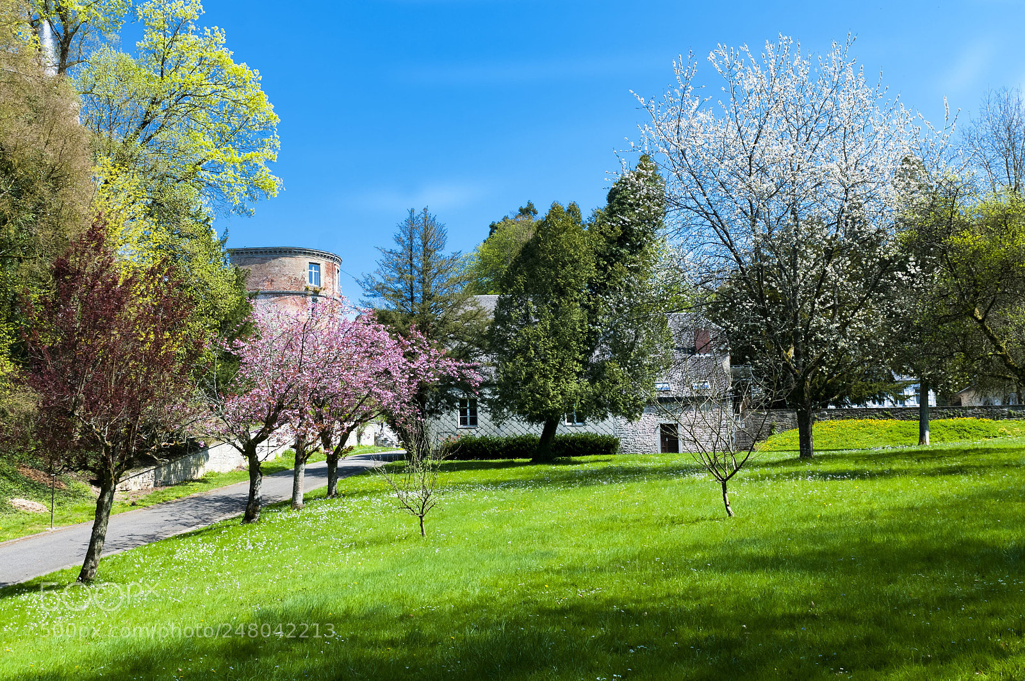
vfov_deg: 36.8
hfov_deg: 53.2
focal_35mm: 36
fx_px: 1024
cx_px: 512
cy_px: 340
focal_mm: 24
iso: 250
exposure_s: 1/200
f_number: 8
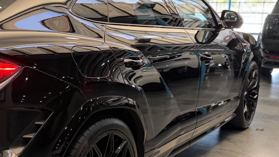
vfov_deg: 23.5
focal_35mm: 51
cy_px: 78
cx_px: 46
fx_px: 377
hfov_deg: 38.7
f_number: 1.78
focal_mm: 6.76
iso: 160
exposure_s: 1/60
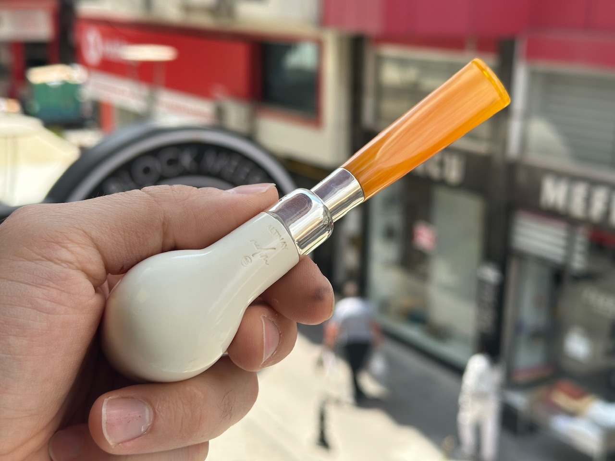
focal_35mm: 48
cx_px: 308
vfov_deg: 30.3
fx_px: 853
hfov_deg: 39.7
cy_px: 230
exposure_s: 1/1376
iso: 64
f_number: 1.78
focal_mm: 6.86
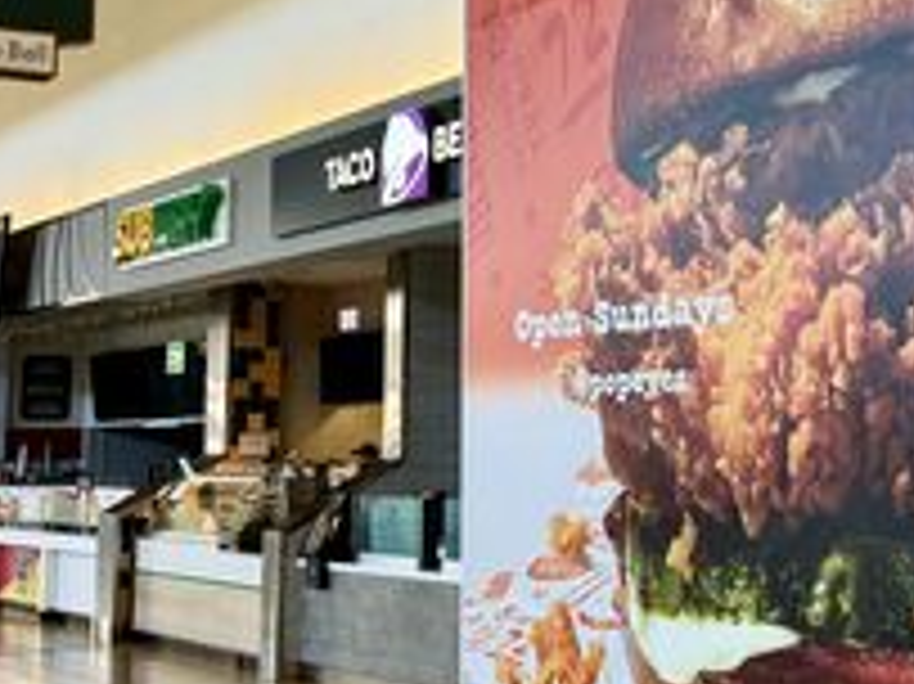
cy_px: 130
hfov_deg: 27.4
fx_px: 1874
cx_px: 513
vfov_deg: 20.5
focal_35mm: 71
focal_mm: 6.86
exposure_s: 1/120
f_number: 1.78
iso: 200
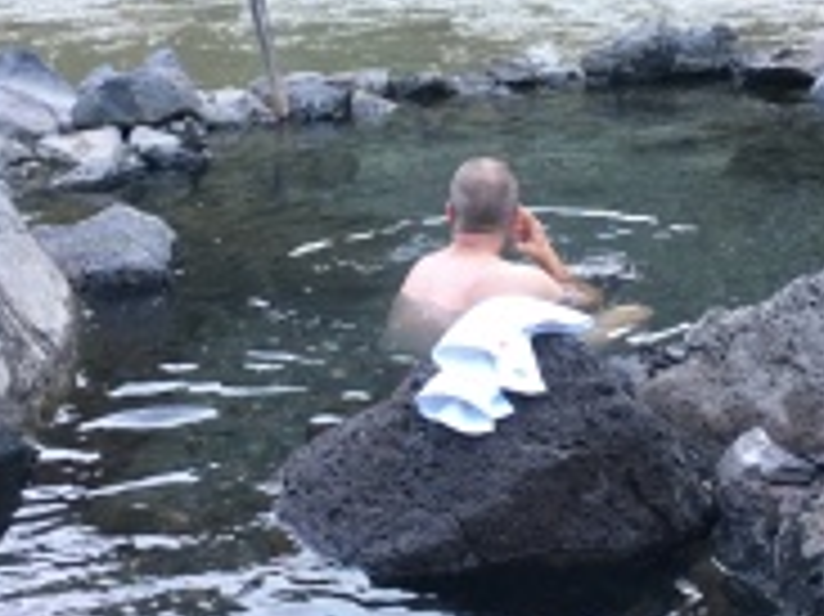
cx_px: 432
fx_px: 1380
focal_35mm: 58
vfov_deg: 25.0
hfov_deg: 33.2
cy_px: 175
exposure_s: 1/30
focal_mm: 4.15
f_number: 2.2
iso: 40
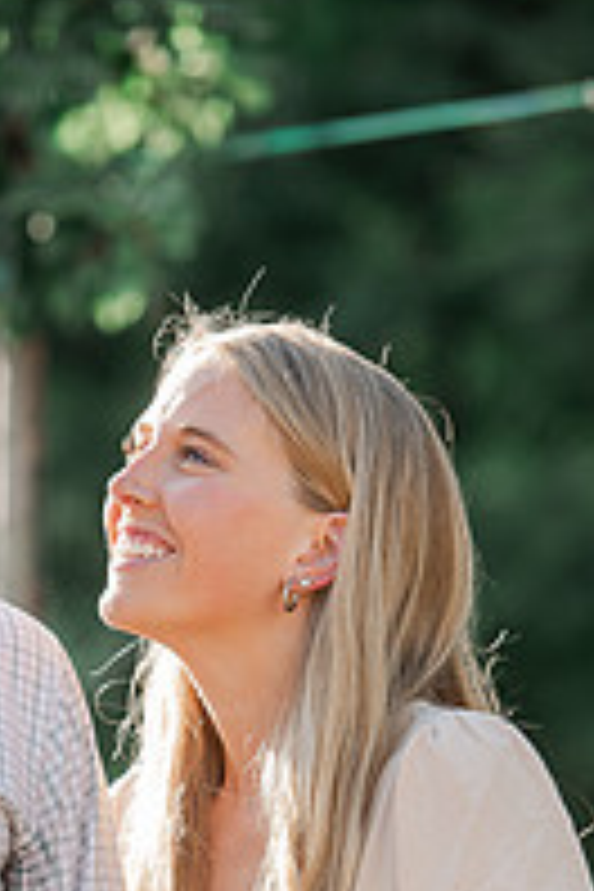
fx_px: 7870
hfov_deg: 4.3
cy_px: 981
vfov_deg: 6.5
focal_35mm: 318
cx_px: 14
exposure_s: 1/500
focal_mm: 140
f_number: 4
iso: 400
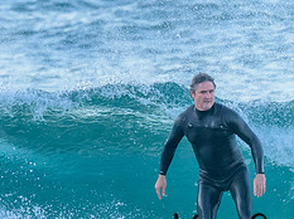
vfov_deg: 0.6
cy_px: 200
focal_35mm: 2285
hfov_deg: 0.9
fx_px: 19377
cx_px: 265
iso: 3600
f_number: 6.3
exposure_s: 1/1250
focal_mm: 800
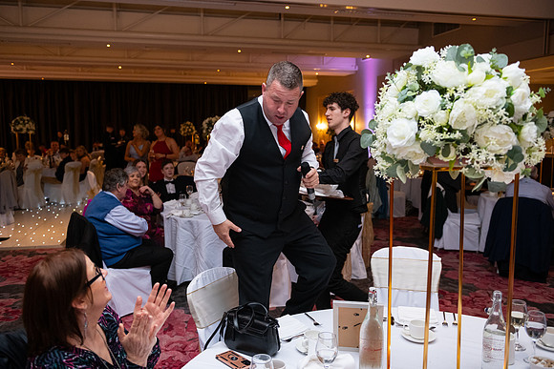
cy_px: 184
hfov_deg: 58.7
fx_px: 493
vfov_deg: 41.1
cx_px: 277
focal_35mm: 32
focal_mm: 32
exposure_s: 1/160
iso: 1250
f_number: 3.5
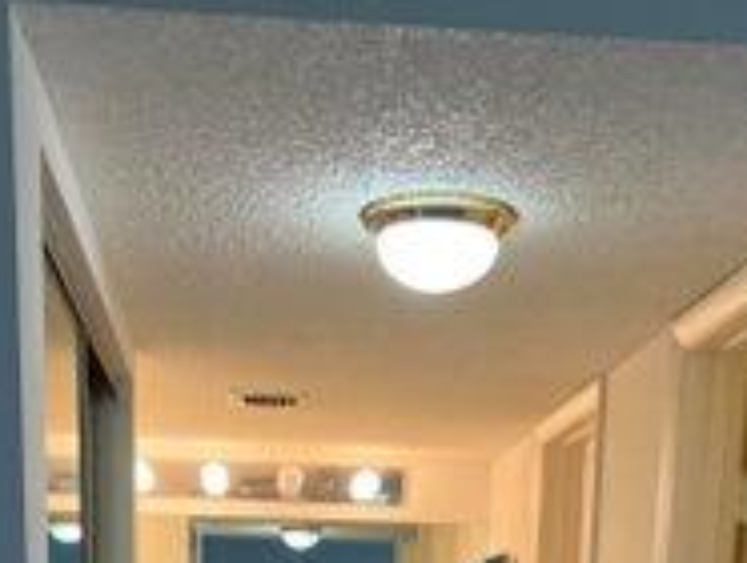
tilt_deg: -11.3
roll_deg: -1.6
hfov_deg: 28.9
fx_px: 1448
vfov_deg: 18.5
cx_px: 374
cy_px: 929
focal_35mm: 67
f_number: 1.5
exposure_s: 1/120
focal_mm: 5.7
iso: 100
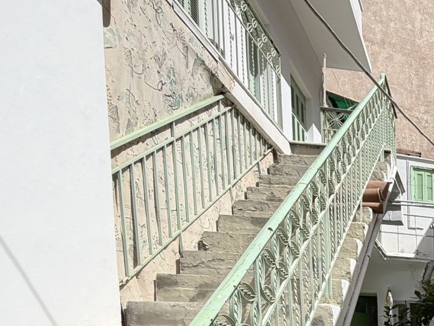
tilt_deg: -4.4
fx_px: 477
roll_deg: -0.8
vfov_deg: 31.8
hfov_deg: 34.8
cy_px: 387
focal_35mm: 38
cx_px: 559
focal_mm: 2.22
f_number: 2.2
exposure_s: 1/1189
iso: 20
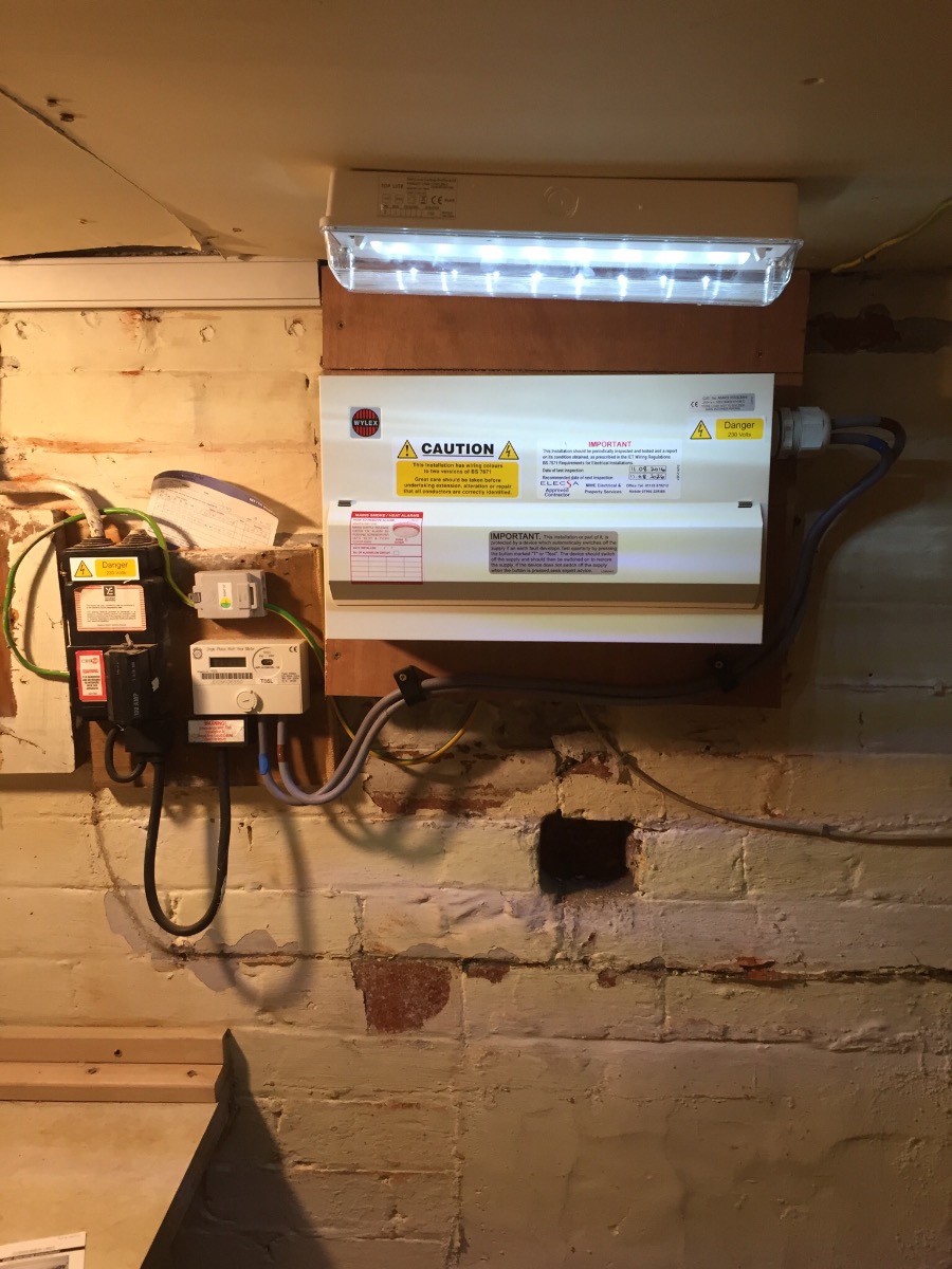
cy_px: 634
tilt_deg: -8.6
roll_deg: +0.3
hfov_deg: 48.2
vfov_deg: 61.7
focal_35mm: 29
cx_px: 476
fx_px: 1063
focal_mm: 4.15
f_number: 2.2
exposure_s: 1/33
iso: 80
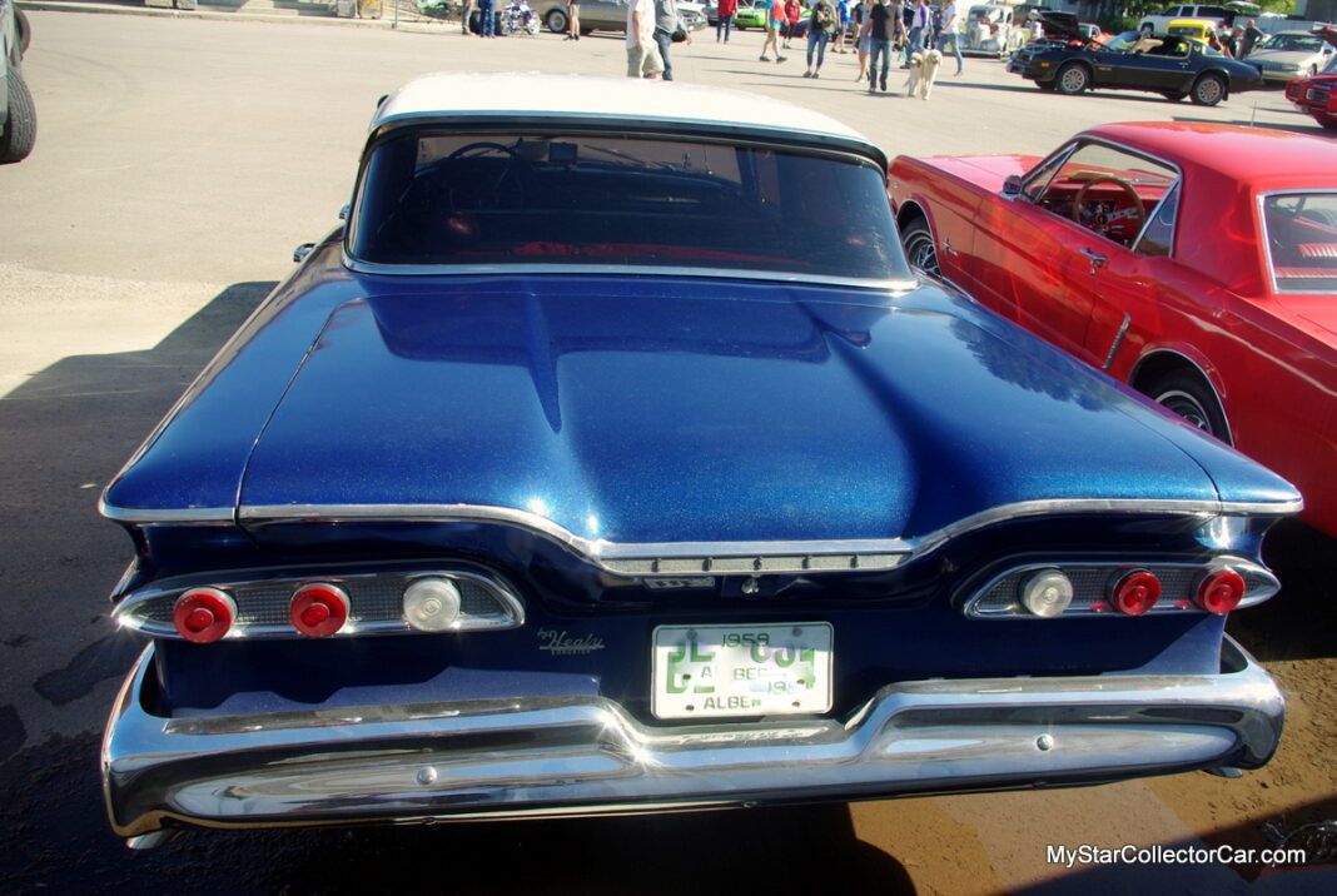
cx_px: 668
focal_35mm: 27
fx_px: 1004
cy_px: 448
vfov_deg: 48.1
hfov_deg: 67.3
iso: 100
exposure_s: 1/125
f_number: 6.7
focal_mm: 18
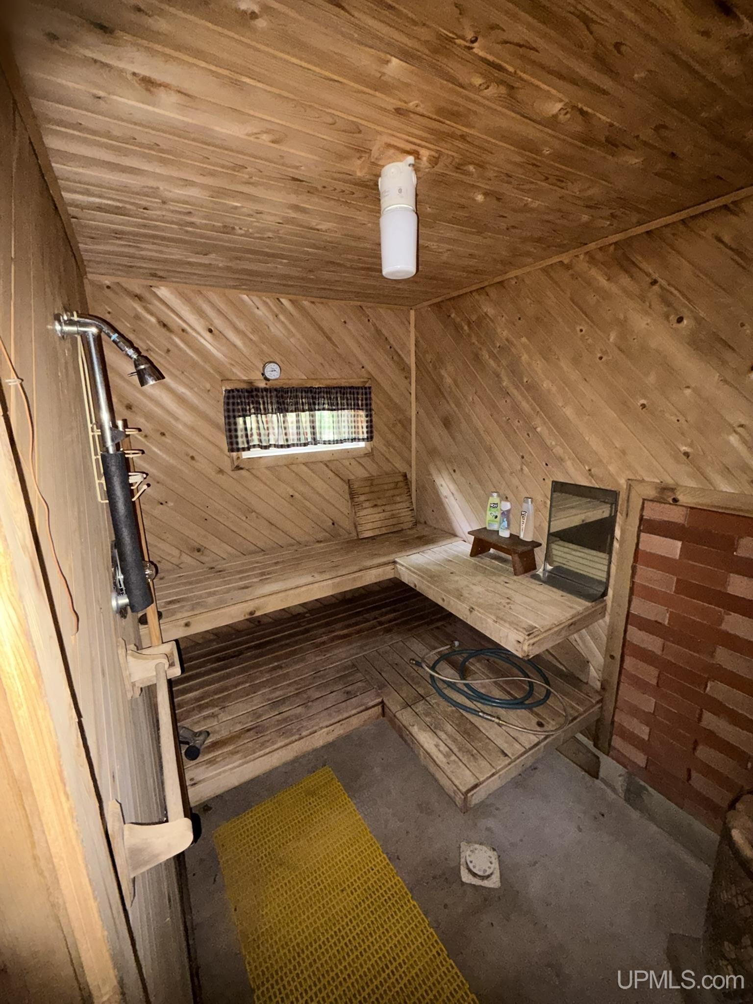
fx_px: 406
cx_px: 376
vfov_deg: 102.1
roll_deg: +1.8
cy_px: 502
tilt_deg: -12.8
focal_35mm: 14
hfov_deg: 85.7
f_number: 2.2
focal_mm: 2.22
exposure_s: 1/16
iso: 320
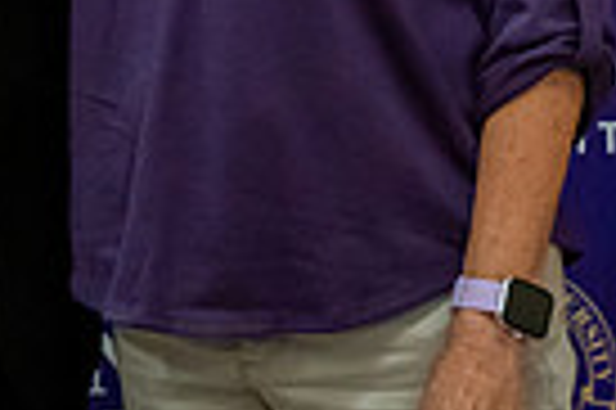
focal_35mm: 197
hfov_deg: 10.4
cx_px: 29
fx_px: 3367
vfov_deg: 6.8
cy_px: -329
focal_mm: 44
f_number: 2.8
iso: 5000
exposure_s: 1/400
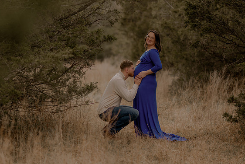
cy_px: 83
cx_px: 119
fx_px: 892
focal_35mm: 131
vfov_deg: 10.5
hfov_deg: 15.6
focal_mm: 85
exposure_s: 1/2000
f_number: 1.4
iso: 200
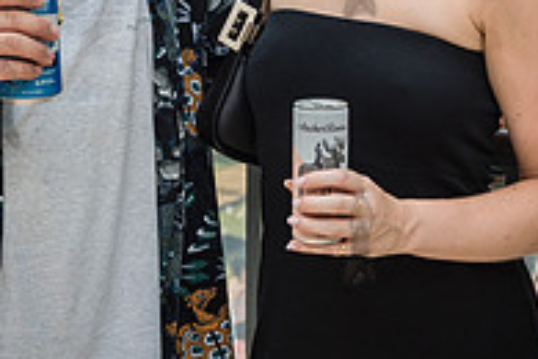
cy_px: -9
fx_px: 1778
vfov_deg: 11.4
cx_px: 327
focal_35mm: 119
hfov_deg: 17.2
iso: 400
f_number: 4.5
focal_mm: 35
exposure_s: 1/250
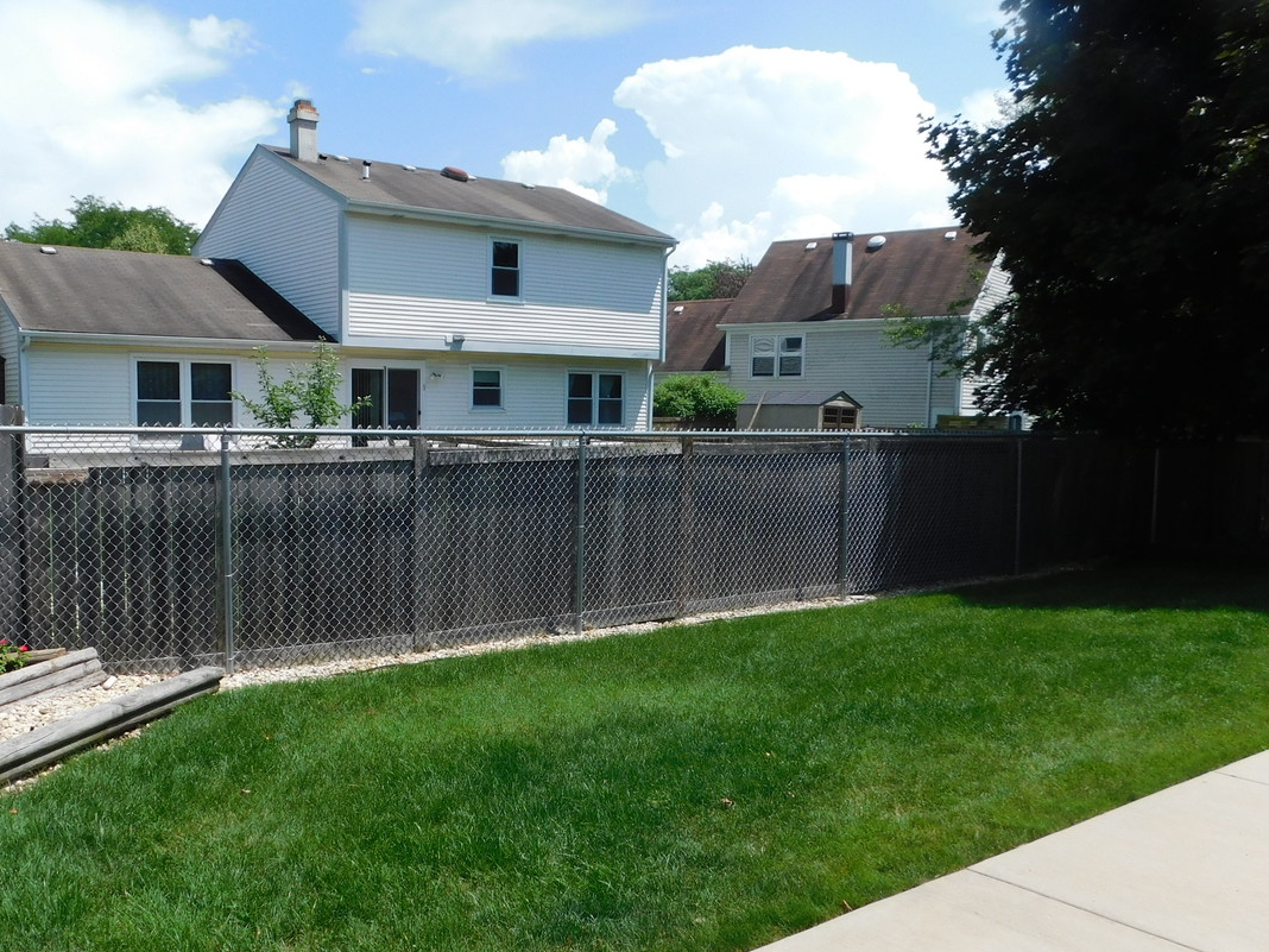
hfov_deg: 57.6
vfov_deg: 45.3
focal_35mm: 31
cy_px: 547
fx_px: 1136
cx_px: 478
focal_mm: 4
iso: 125
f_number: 3
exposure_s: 1/1250
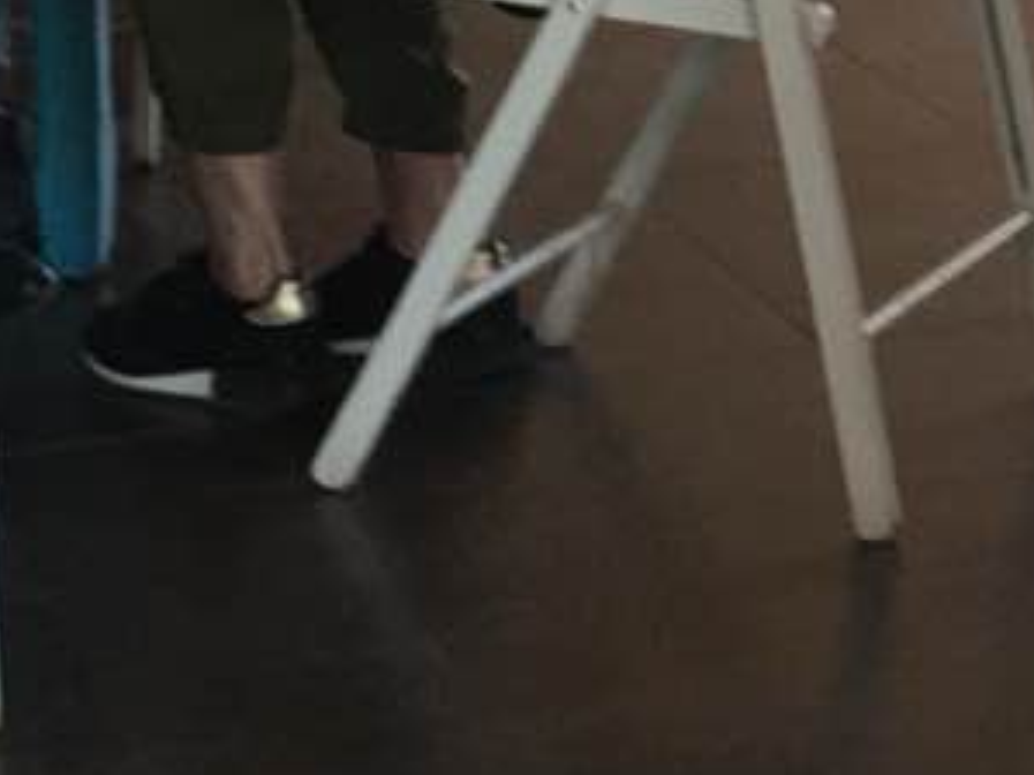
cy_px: -685
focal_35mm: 194
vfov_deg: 7.4
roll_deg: +0.7
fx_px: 5793
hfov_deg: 10.1
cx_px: 1228
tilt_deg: -6.8
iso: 32
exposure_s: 1/50
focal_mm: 4.15
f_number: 2.2
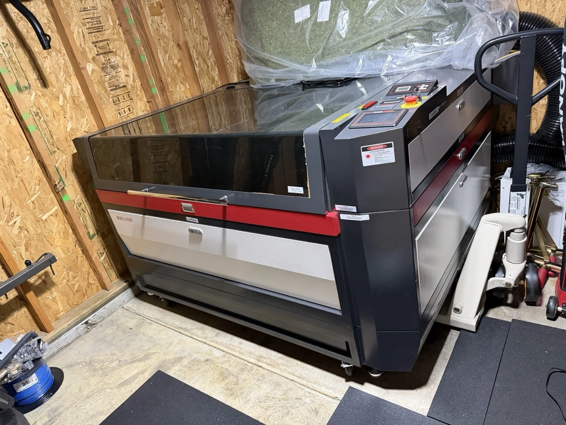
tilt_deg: -25.3
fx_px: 392
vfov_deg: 56.8
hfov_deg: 71.6
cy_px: 212
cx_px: 283
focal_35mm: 24
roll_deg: +13.8
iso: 640
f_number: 1.78
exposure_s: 1/60
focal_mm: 6.76
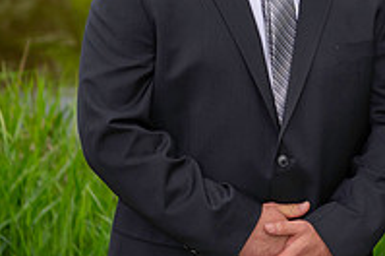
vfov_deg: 6.7
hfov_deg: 10.0
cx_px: 404
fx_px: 2178
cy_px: 12
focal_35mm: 204
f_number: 3.2
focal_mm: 70
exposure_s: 1/3200
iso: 400
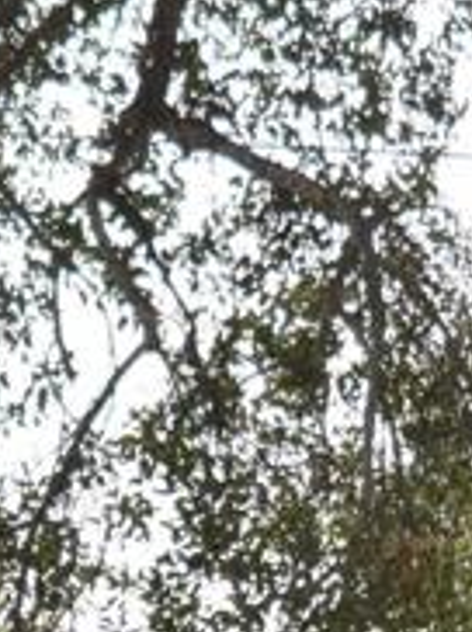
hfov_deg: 10.1
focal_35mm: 146
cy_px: 668
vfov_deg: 13.3
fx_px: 2661
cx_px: 399
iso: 100
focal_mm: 18
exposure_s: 1/160
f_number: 4.2
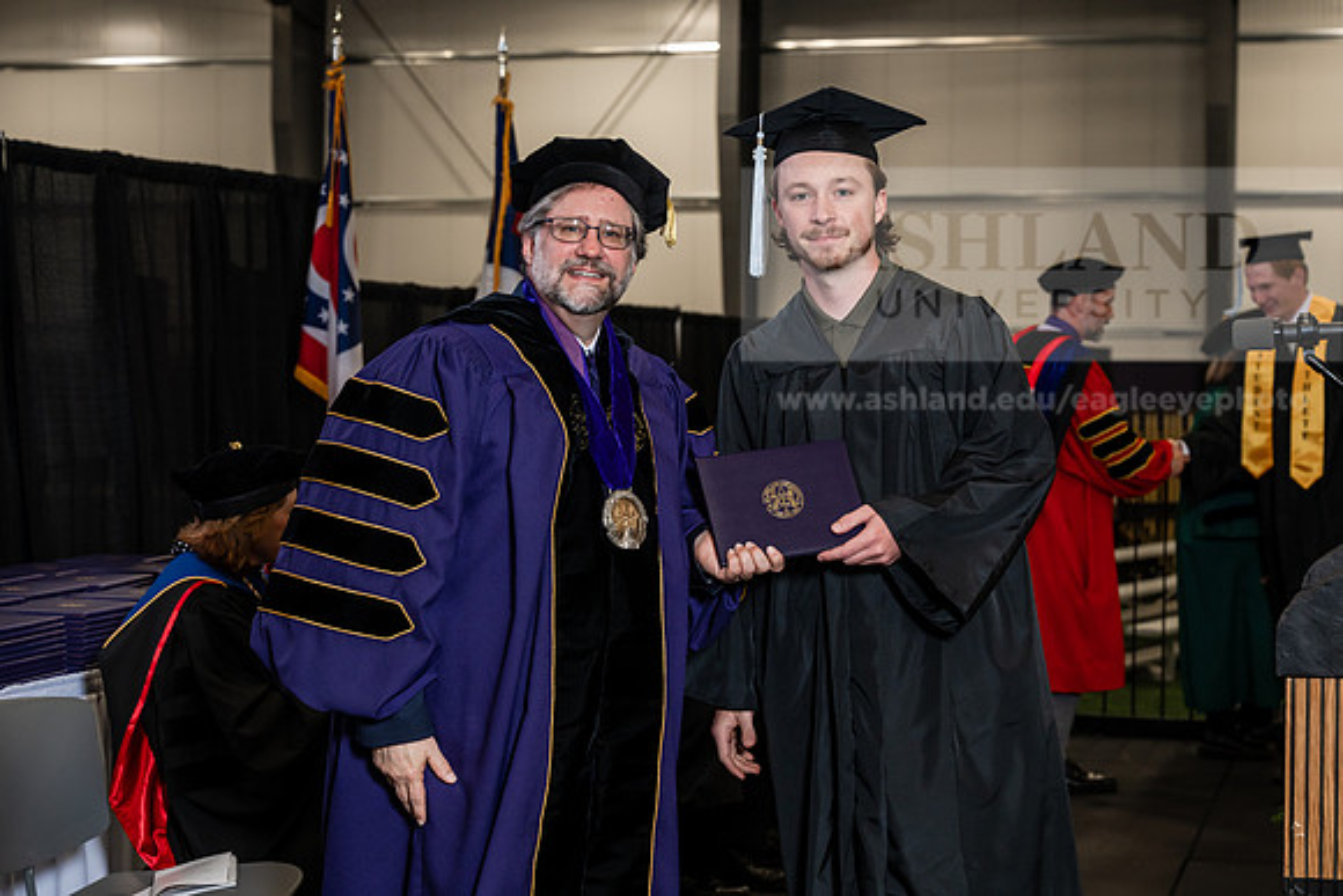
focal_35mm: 70
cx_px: 672
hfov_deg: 28.8
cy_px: 448
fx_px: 2612
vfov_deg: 19.5
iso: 1250
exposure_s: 1/200
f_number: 5
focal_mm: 70
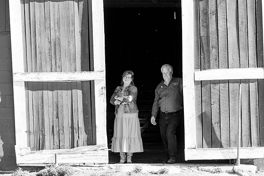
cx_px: 132
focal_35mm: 119
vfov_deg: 11.5
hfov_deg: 17.2
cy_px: 88
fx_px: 873
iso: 200
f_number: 4.5
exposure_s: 1/250
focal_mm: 119
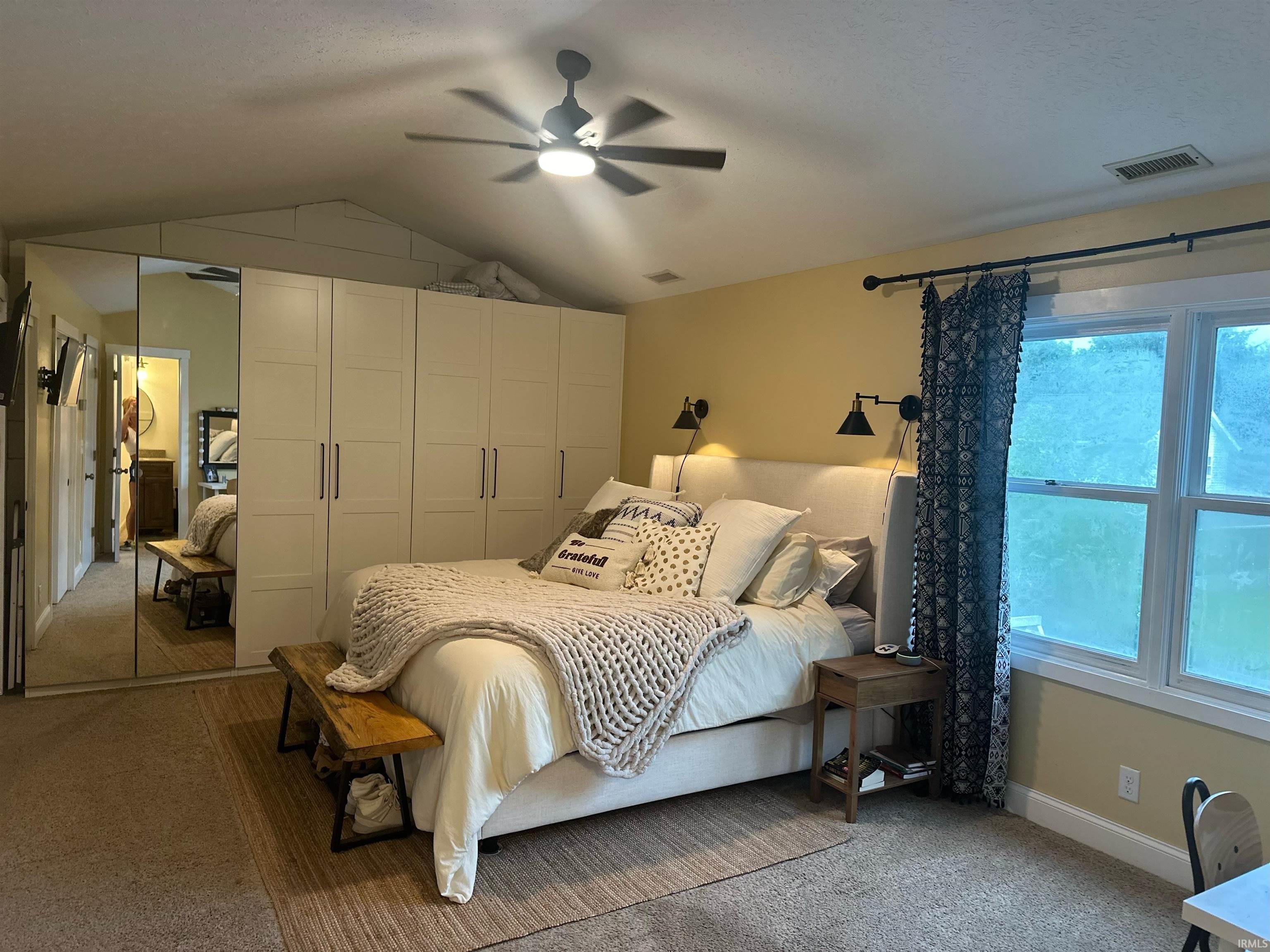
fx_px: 881
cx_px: 635
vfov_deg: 56.8
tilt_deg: -1.9
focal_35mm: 24
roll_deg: -3.1
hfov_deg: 71.6
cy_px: 476
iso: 250
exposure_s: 1/60
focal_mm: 6.86
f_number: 1.78
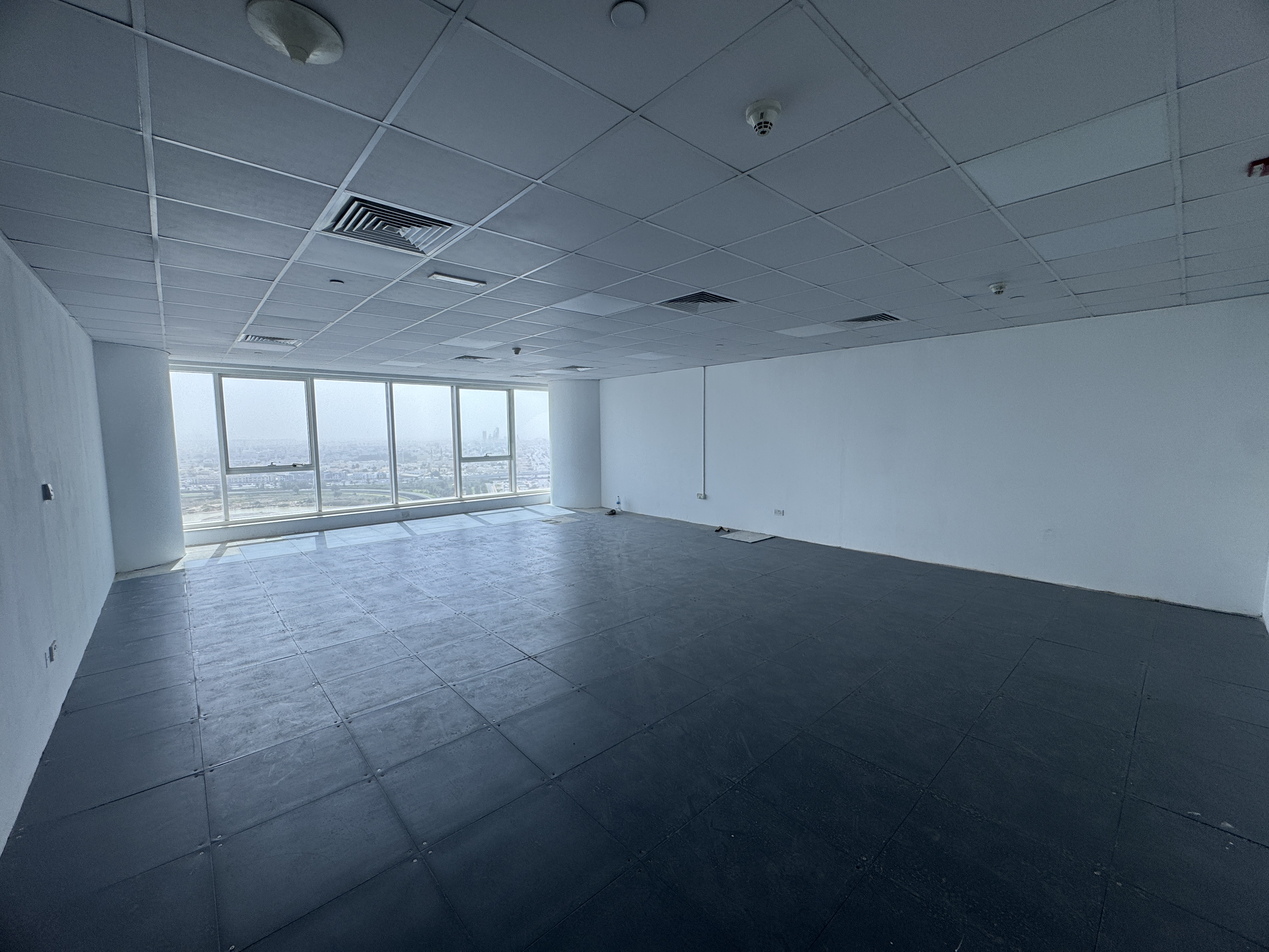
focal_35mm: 14
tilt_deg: -5.6
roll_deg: +0.0
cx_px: 634
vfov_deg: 85.7
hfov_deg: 102.1
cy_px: 476
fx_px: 513
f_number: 2.2
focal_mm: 2.22
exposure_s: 1/309
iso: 40
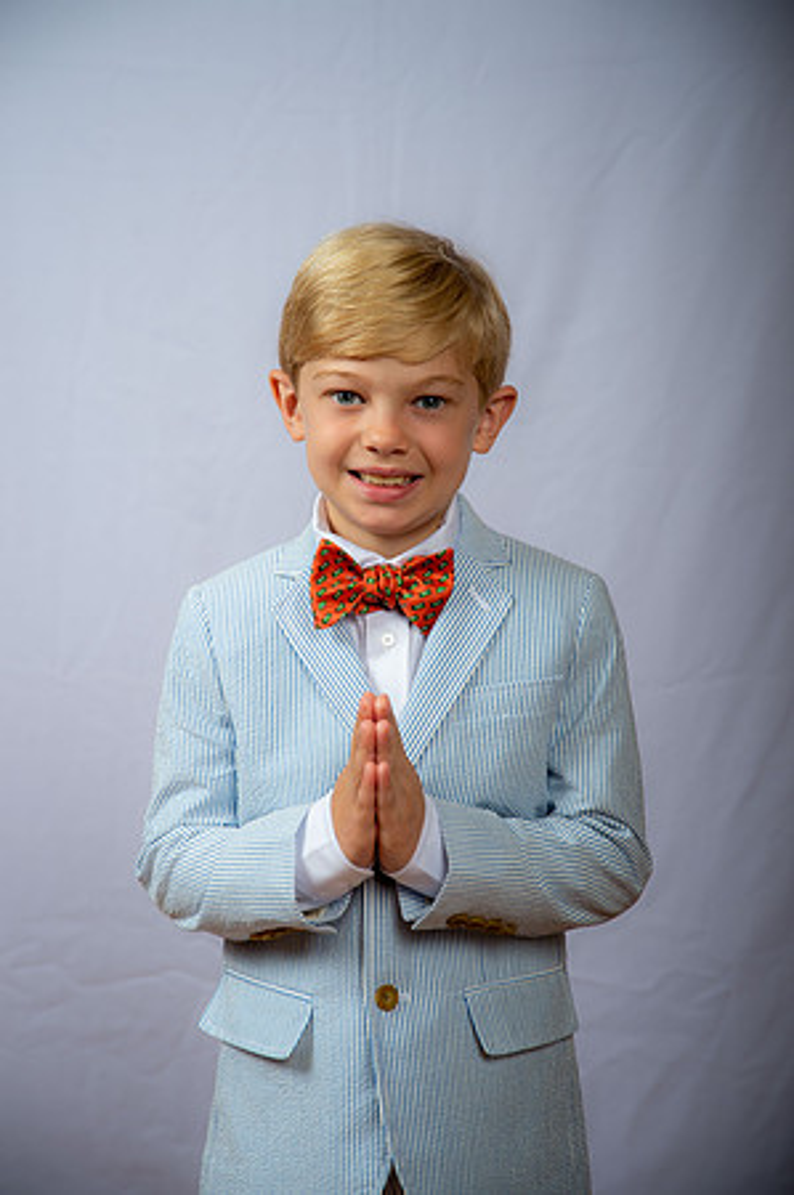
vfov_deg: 25.4
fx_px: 2653
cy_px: 598
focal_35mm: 80
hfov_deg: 17.0
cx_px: 397
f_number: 6.3
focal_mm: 80
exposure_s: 1/200
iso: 250
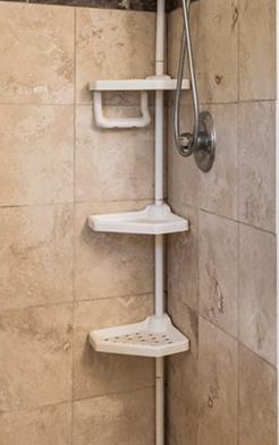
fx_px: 705
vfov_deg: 34.1
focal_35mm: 58
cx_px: 318
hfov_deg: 21.1
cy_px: 94
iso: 2800
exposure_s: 1/15
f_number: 8
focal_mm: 14
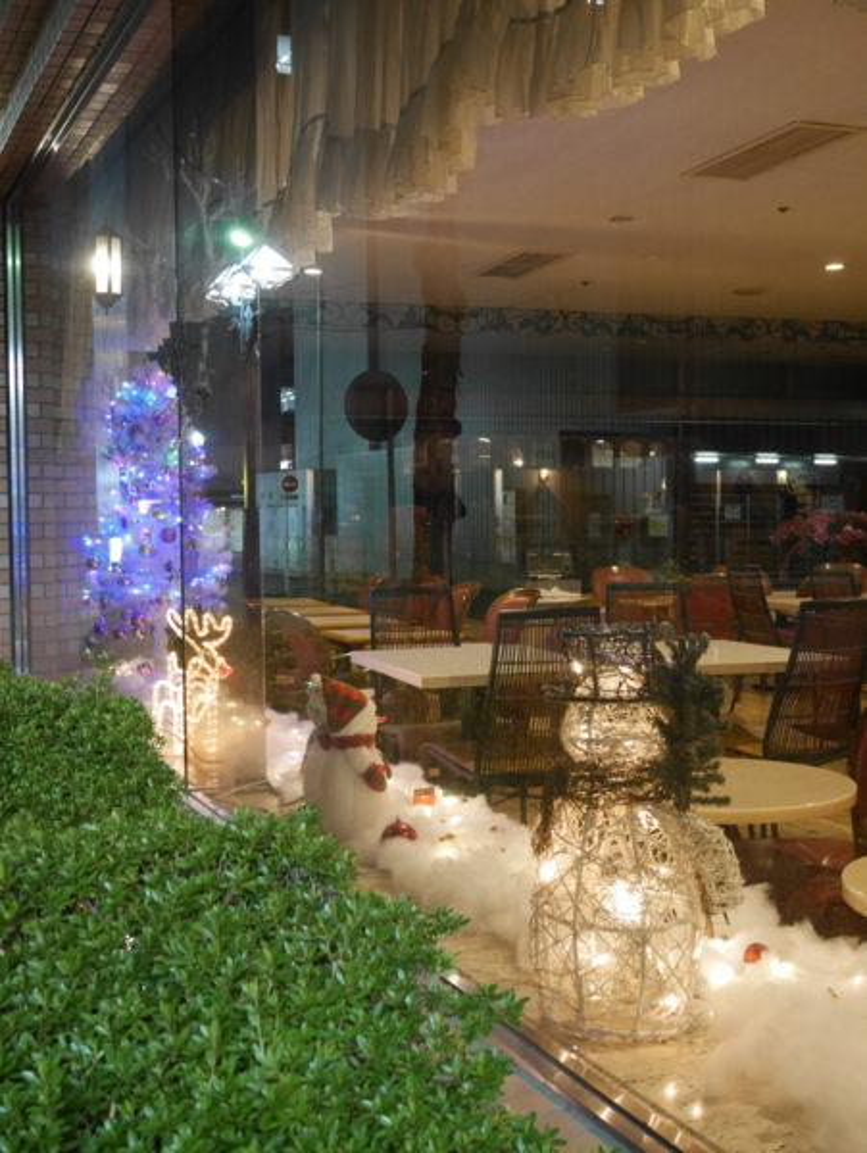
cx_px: 434
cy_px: 576
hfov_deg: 32.9
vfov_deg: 42.9
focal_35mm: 44
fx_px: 1467
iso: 3200
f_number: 4.9
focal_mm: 22
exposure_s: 1/13
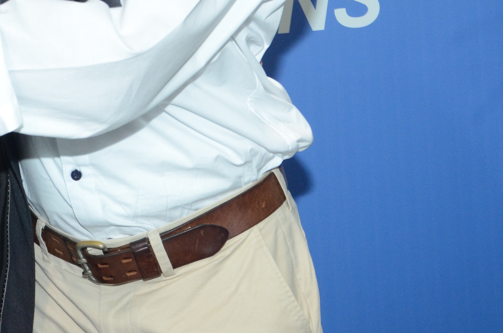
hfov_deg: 17.0
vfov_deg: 11.1
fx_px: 1659
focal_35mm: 119
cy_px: -130
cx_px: 44
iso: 800
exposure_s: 1/100
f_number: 6.3
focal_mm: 28
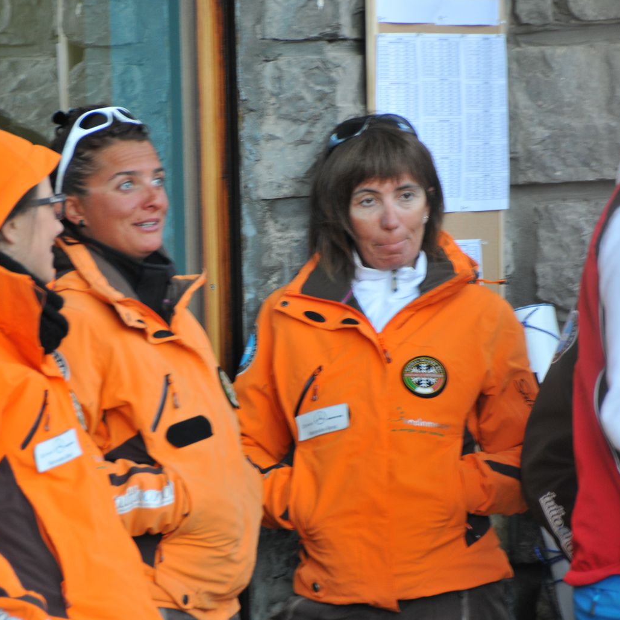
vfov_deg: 4.4
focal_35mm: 396
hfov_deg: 4.4
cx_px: 262
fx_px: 8024
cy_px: 318
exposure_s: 1/40
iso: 400
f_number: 5.6
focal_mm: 200
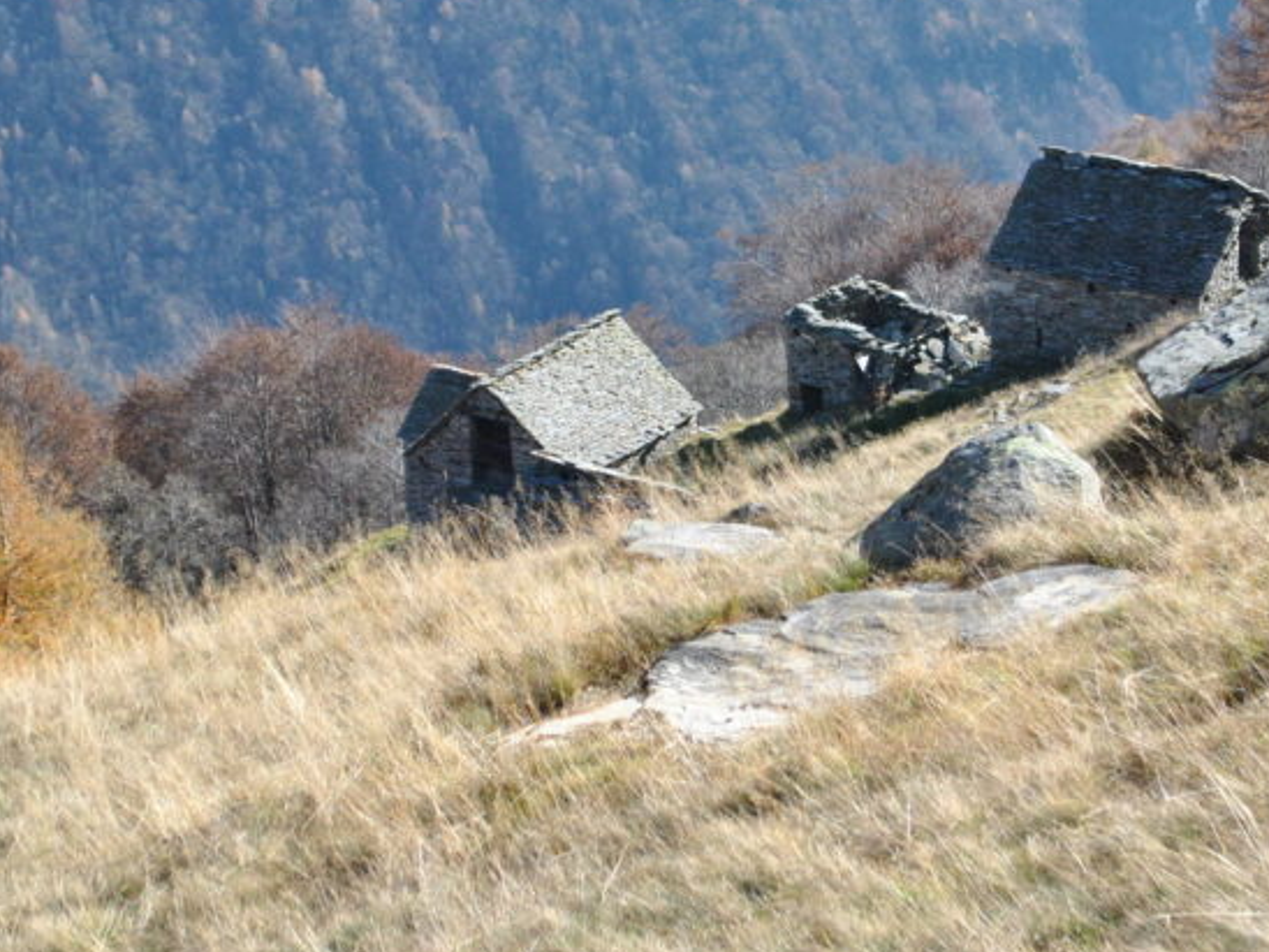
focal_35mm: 108
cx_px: 702
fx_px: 3959
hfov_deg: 18.2
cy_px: 203
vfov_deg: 13.6
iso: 800
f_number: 5.6
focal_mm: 40
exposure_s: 1/1250
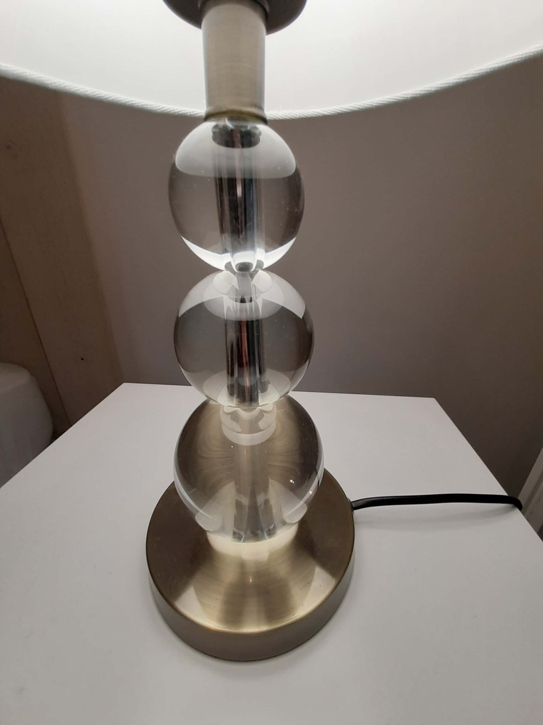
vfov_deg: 106.2
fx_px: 272
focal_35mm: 13
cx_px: 272
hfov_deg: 89.9
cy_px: 362
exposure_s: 1/50
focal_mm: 1.13
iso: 40
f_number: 2.2
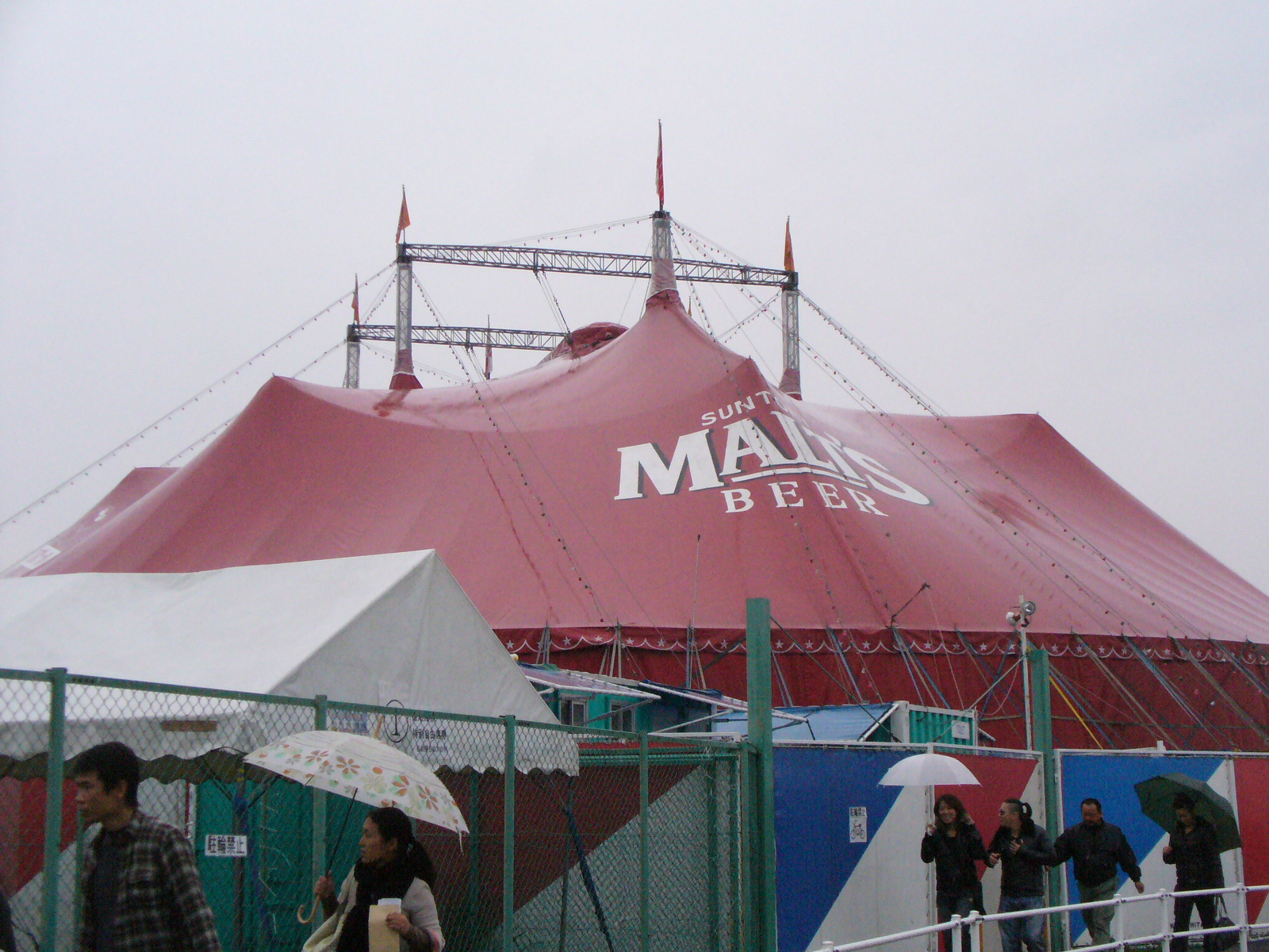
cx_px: 634
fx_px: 1980
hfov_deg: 35.5
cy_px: 476
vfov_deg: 27.0
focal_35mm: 54
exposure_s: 1/1300
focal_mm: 8.9
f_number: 3.1
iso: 400
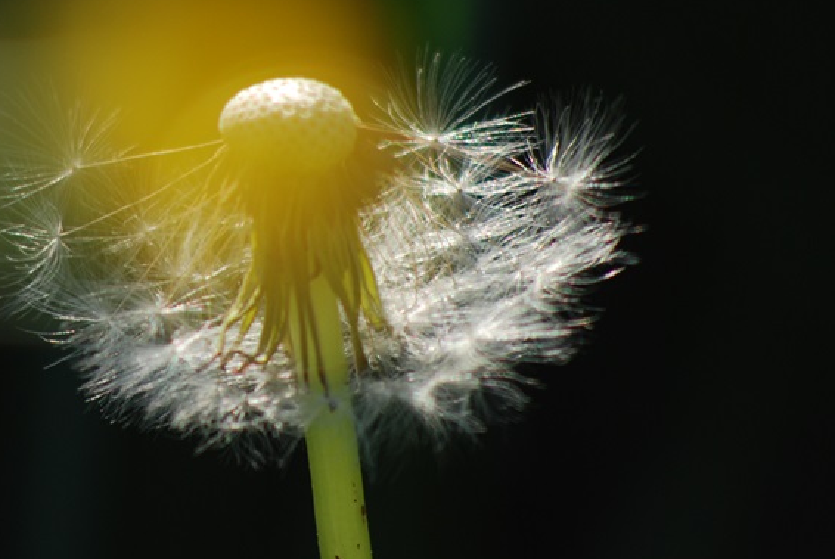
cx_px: 128
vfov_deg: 2.6
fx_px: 12518
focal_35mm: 539
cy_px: 184
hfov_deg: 3.8
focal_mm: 210
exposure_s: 1/500
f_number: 5.6
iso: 200
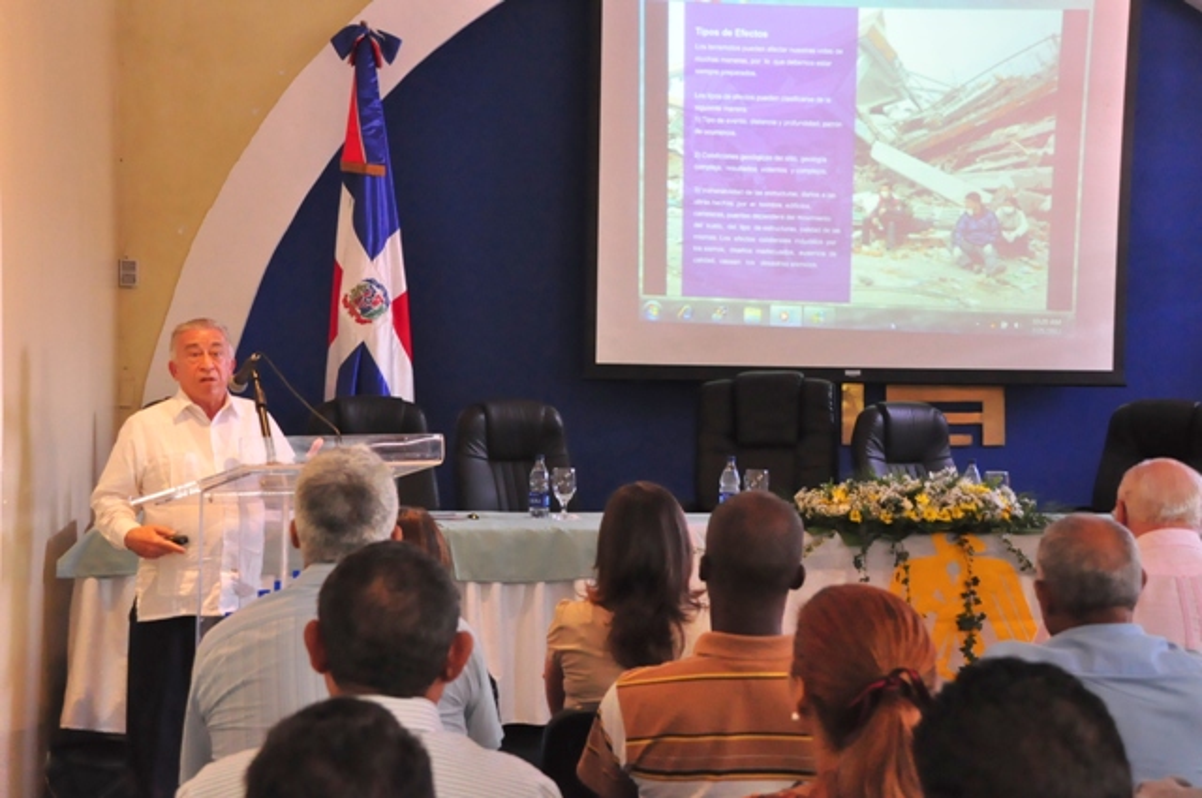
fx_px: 2001
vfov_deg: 22.6
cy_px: 399
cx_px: 601
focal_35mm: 60
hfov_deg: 33.4
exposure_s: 1/25
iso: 2500
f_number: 5.6
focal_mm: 40
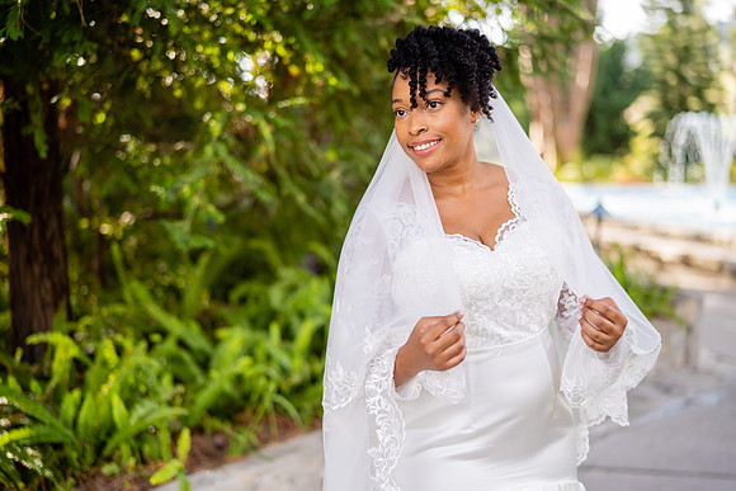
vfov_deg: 27.0
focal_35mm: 50
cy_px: 246
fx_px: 1022
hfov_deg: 39.6
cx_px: 368
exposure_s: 1/1000
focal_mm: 50
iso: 200
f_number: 1.4
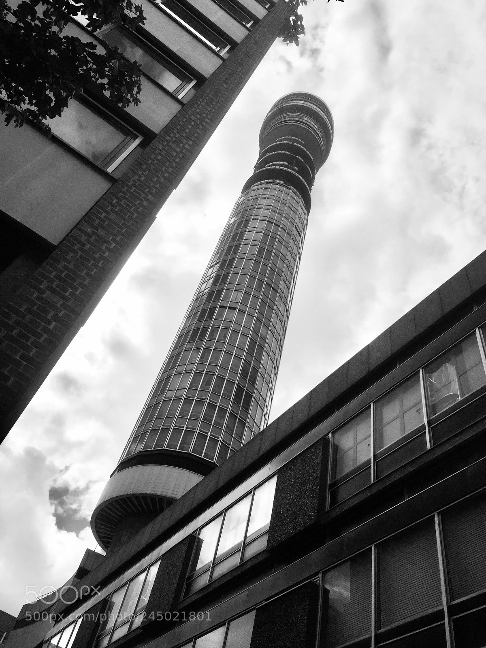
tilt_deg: +52.1
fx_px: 543
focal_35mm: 29
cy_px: 324
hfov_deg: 48.2
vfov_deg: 61.7
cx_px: 243
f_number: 2.2
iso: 32
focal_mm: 4.15
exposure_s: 1/6623
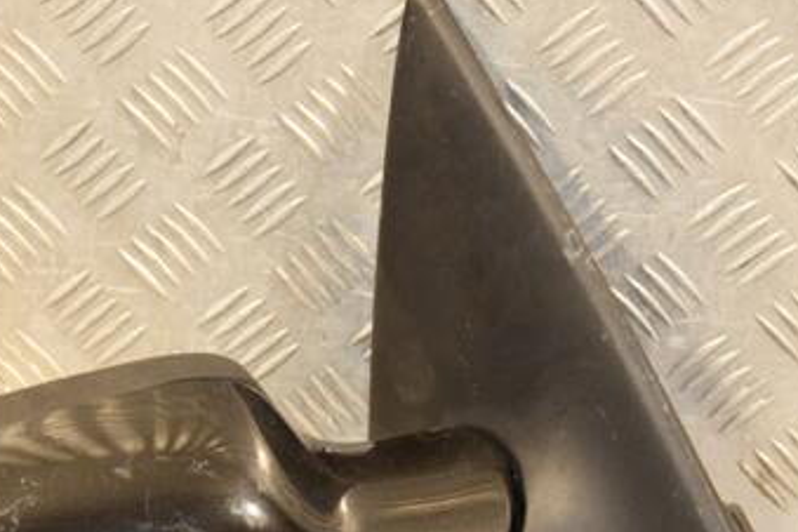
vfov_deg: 9.9
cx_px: 370
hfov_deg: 14.9
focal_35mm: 138
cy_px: 421
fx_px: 3059
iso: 800
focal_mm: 52
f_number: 5
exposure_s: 1/100
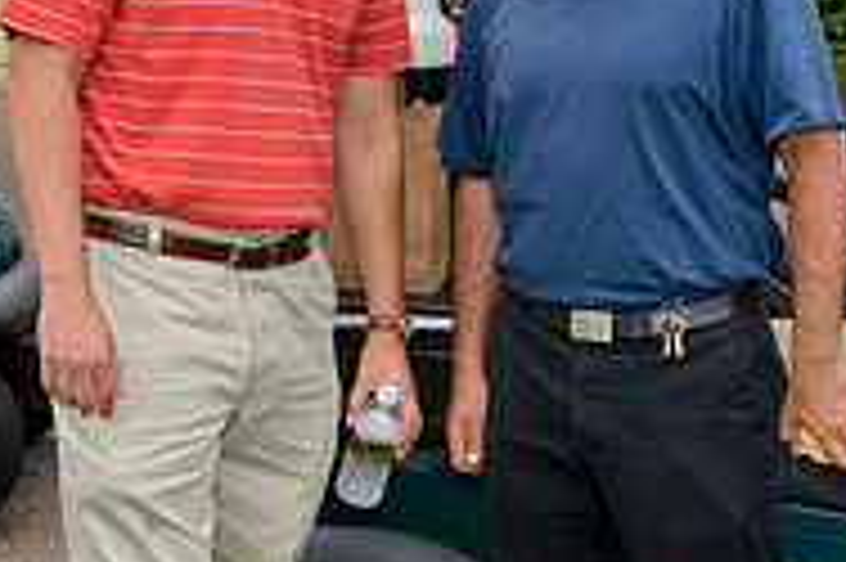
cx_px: 414
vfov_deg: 12.3
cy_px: 333
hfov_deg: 18.4
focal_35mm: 111
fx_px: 2606
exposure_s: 1/125
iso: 200
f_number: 11
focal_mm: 24
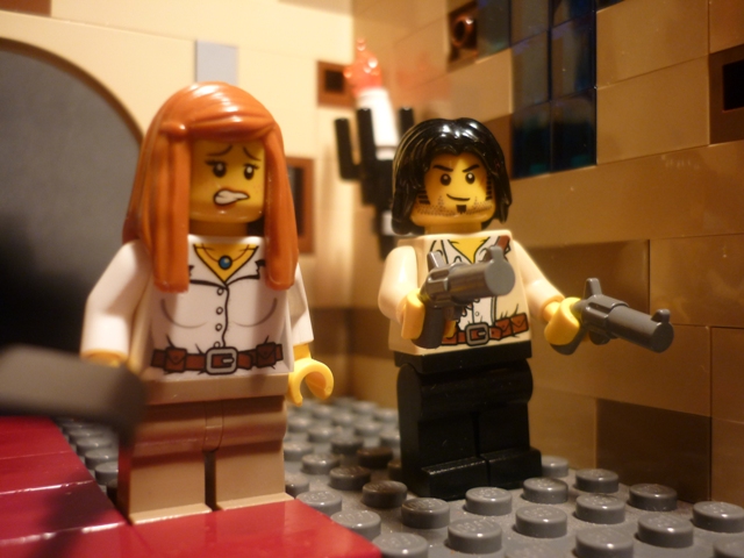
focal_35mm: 33
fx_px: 709
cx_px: 372
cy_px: 279
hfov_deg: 55.4
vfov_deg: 42.9
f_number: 2.8
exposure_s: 1/30
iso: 160
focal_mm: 5.5
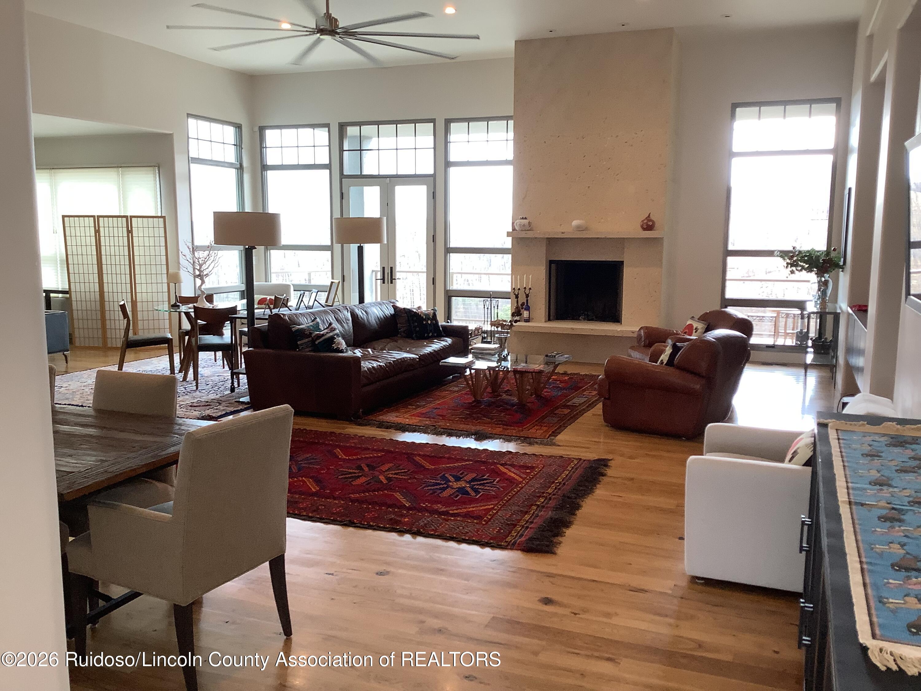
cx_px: 460
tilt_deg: -10.3
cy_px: 346
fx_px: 825
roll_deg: -0.6
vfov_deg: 45.4
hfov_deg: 58.4
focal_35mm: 31
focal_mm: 3.3
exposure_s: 1/60
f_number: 2.4
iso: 64
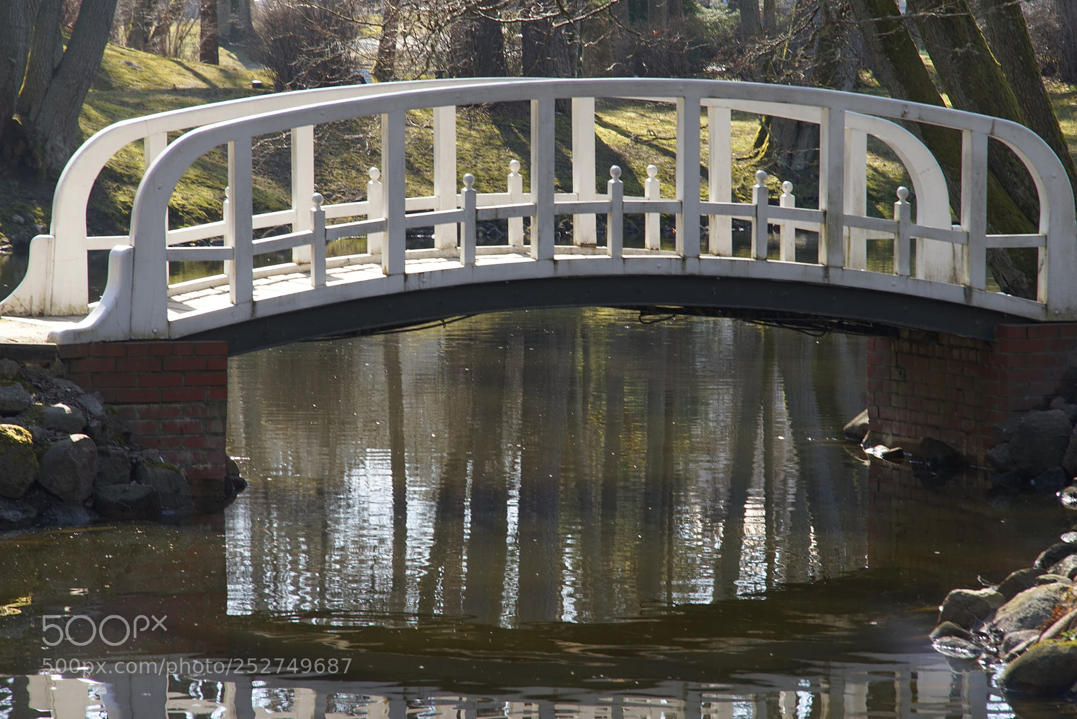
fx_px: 5028
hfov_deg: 12.2
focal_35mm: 168
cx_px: 538
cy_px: 360
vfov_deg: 8.2
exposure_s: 1/30
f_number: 13
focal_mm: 168
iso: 125
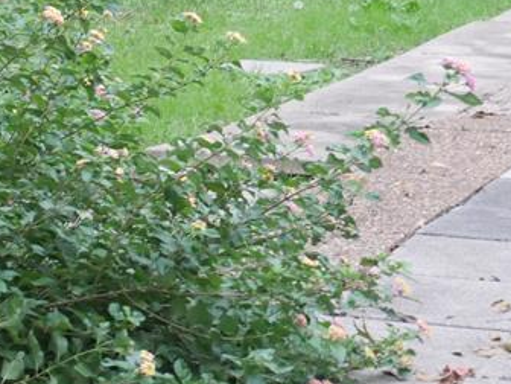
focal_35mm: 189
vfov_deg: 7.8
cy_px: -113
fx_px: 2790
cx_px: -182
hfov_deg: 10.2
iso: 1600
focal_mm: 31
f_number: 5.4
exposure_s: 1/80
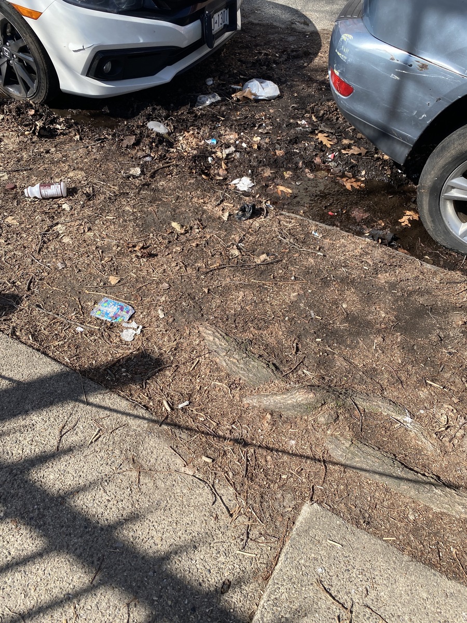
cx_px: 234
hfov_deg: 53.1
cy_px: 312
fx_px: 468
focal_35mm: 26
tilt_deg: -47.1
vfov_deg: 67.3
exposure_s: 1/1206
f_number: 1.8
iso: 32
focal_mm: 4.25
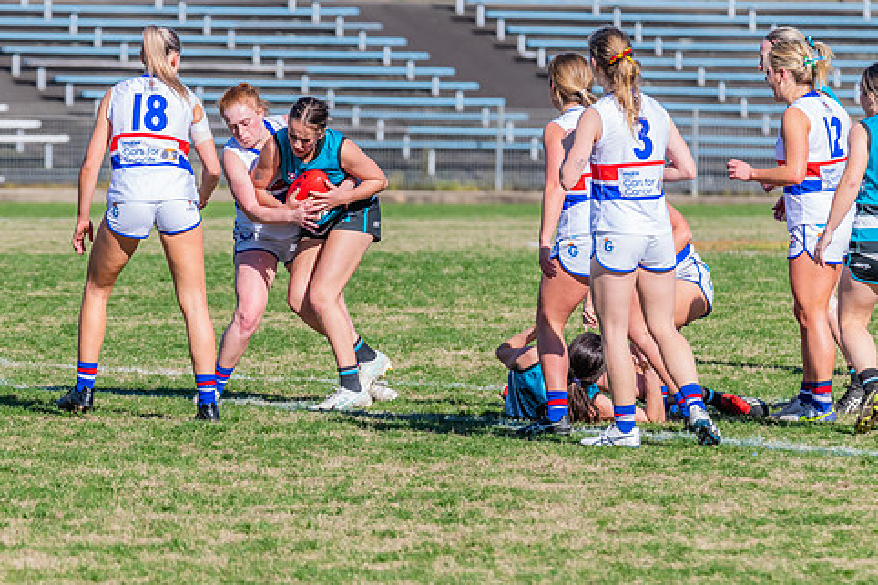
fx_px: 12994
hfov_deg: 3.9
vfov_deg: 2.6
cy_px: 298
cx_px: 421
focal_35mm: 533
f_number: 10
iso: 800
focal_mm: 380
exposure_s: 1/1600
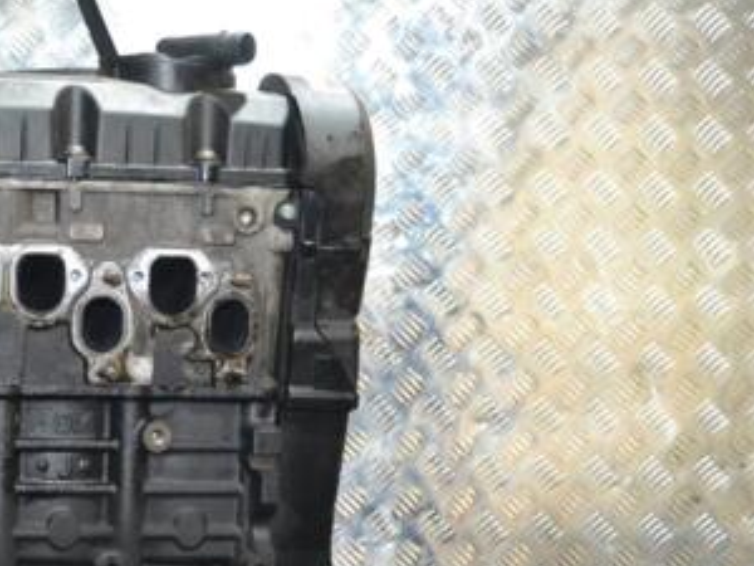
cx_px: 63
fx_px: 1634
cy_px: 493
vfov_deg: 19.3
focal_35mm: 75
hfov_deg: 25.1
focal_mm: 26
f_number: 4.2
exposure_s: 1/60
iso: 3200
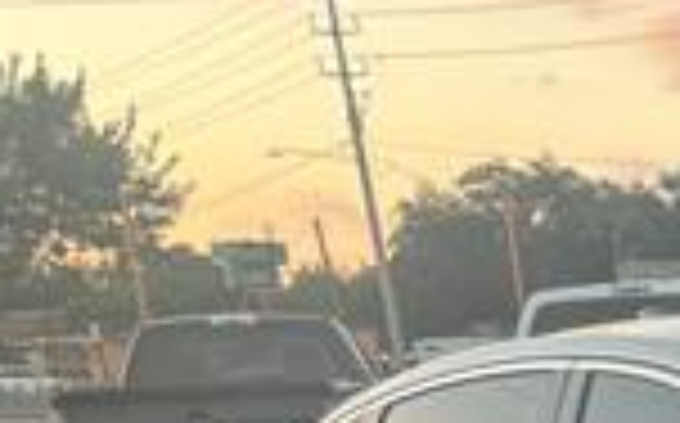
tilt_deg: -17.8
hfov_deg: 15.0
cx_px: 1292
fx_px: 2166
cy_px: 986
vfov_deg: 9.9
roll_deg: +2.2
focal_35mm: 117
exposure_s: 1/122
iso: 40
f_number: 1.6
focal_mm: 5.96
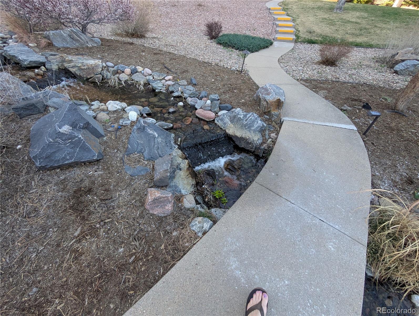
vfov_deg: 94.6
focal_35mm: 12
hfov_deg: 110.5
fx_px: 145
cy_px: 158
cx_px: 210
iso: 187
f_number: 1.7
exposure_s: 1/401
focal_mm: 2.02
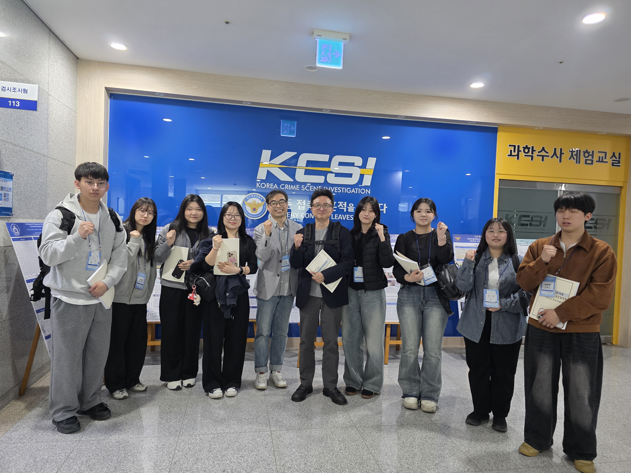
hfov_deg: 73.9
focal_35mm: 23
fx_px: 419
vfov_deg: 58.9
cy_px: 236
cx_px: 316
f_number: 1.7
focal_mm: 6.3
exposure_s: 1/120
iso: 640
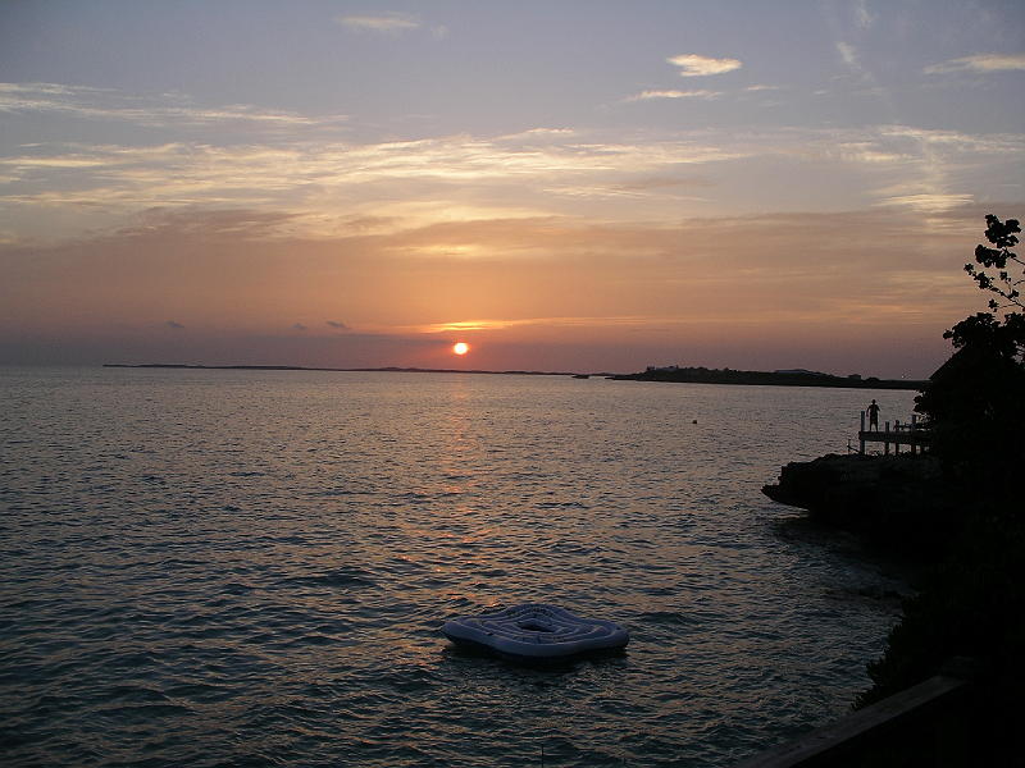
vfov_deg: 38.7
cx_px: 512
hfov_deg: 50.1
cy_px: 384
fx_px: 1096
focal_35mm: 37
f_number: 4
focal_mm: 7.8
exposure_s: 1/290
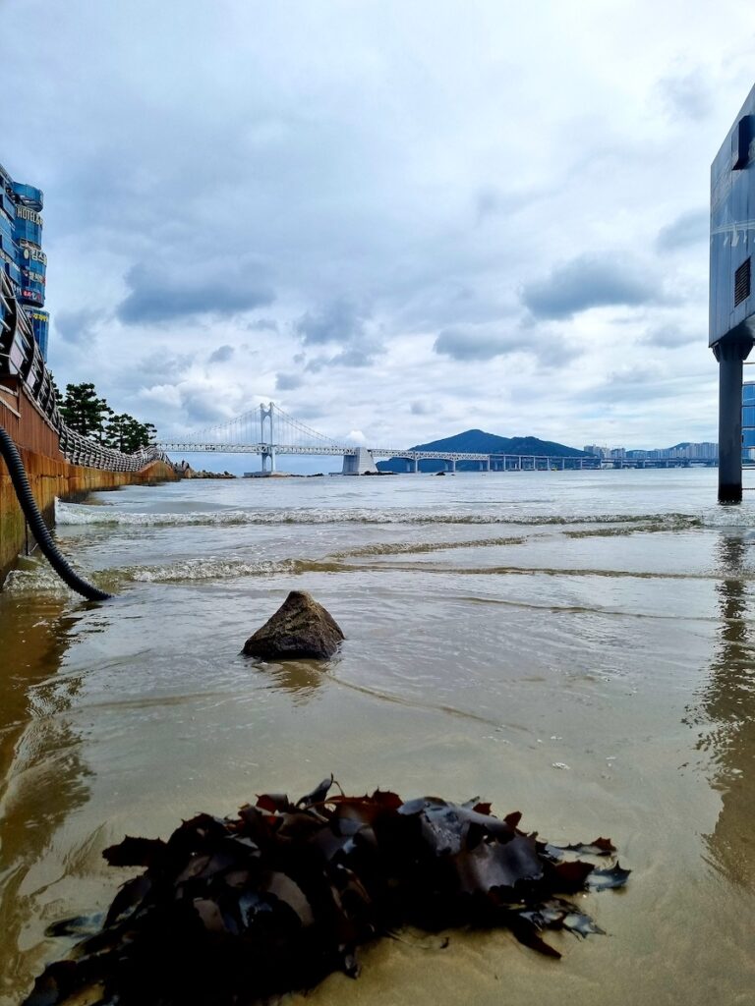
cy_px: 503
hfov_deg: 53.1
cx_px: 378
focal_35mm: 26
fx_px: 756
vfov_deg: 67.3
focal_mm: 5.4
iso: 50
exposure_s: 1/10000
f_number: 1.8
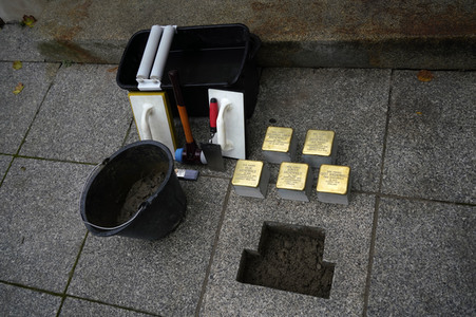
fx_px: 423
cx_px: 238
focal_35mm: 32
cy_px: 158
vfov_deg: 41.1
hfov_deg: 58.8
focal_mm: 32
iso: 640
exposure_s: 1/500
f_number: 5.6
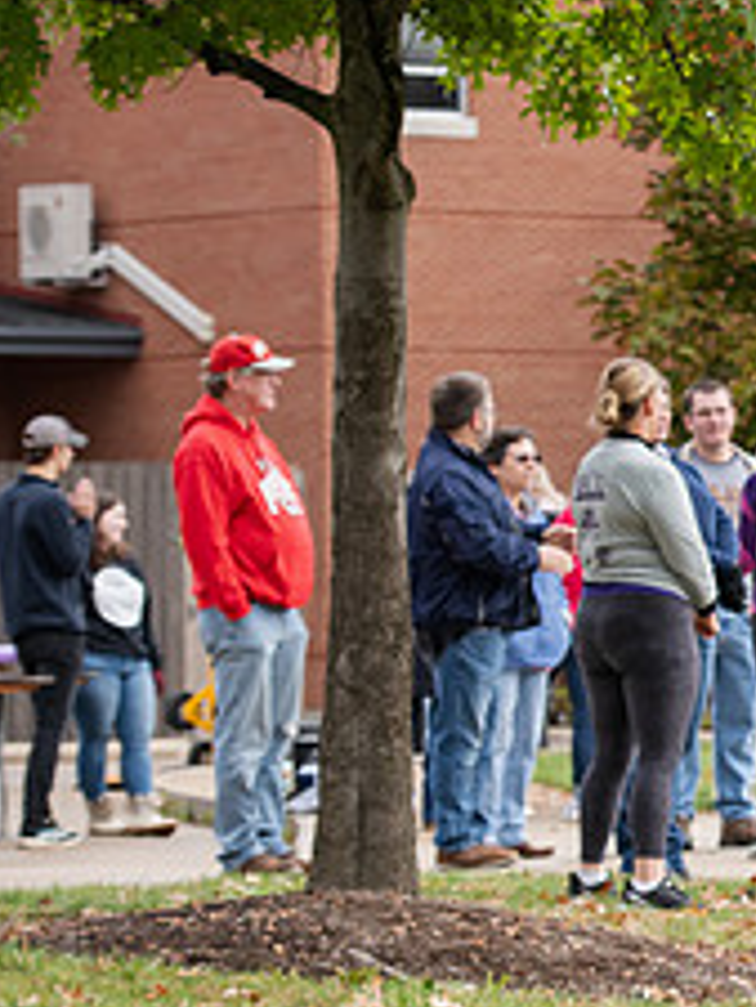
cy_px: 727
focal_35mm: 211
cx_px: 1172
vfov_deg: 9.4
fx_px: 6138
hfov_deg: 6.9
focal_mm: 85
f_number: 5
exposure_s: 1/320
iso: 400
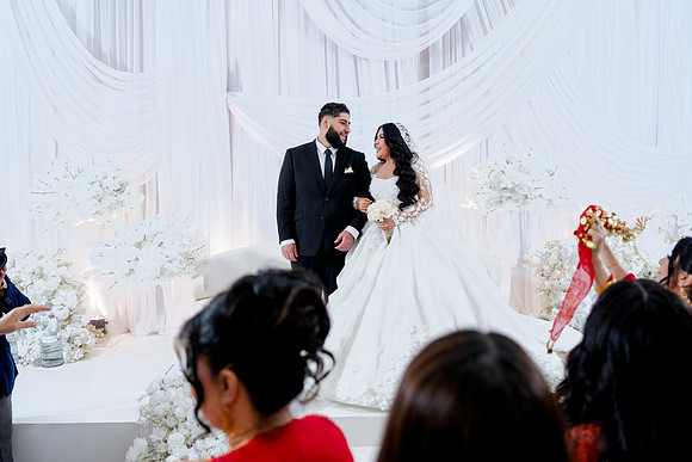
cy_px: 231
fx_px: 538
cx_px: 346
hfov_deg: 65.5
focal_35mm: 28
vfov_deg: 46.4
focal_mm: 28
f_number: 2.8
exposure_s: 1/160
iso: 800
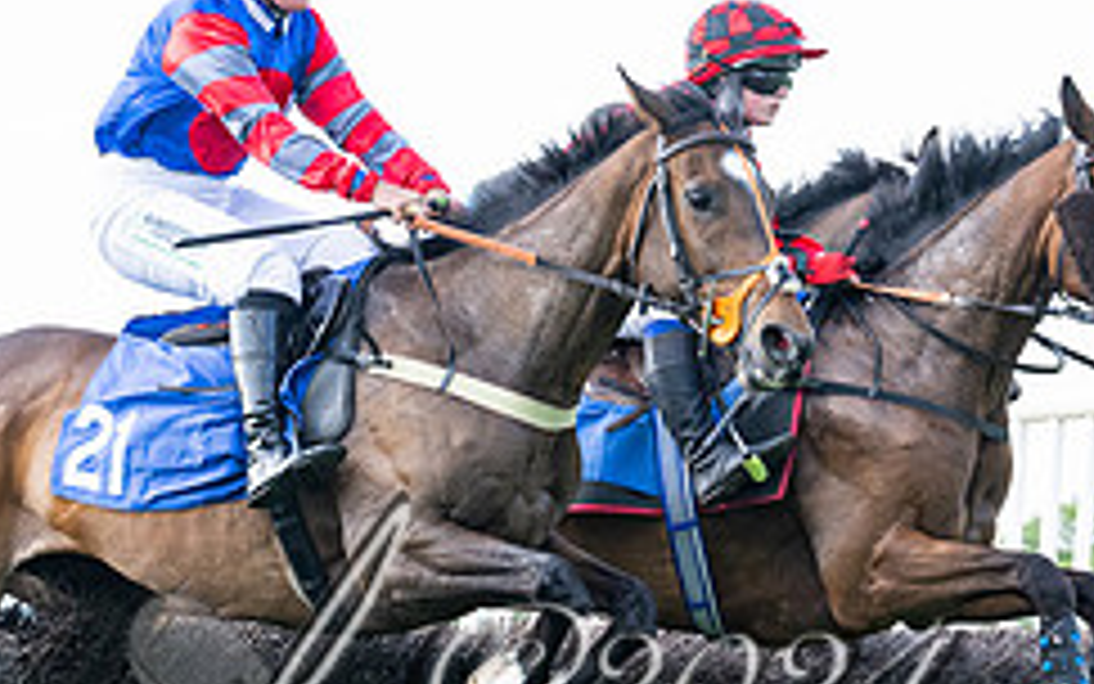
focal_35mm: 215
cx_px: 412
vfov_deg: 6.1
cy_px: 378
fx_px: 6412
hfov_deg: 9.7
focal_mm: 76
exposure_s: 1/2500
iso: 1000
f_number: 4
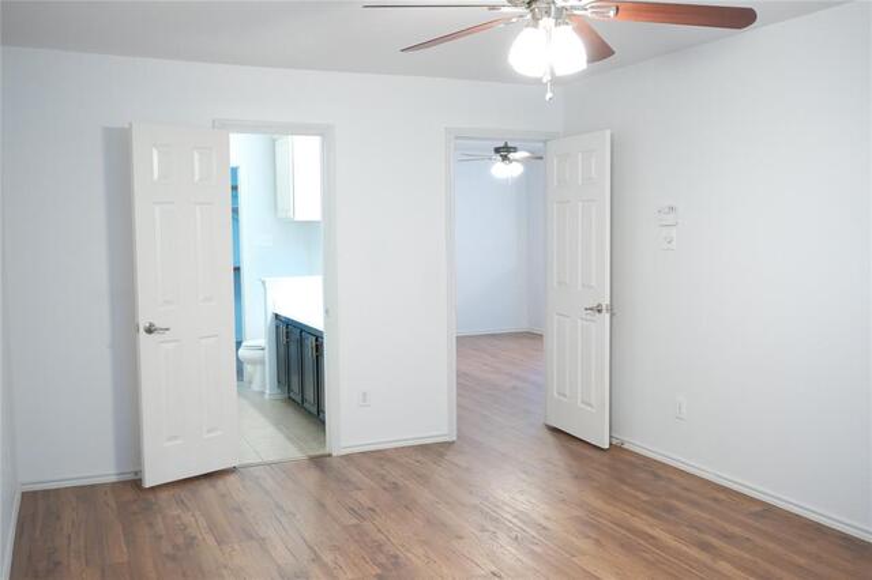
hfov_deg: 54.5
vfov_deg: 37.8
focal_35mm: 35
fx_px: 847
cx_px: 436
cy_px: 290
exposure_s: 1/125
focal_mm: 23
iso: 3200
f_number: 2.8
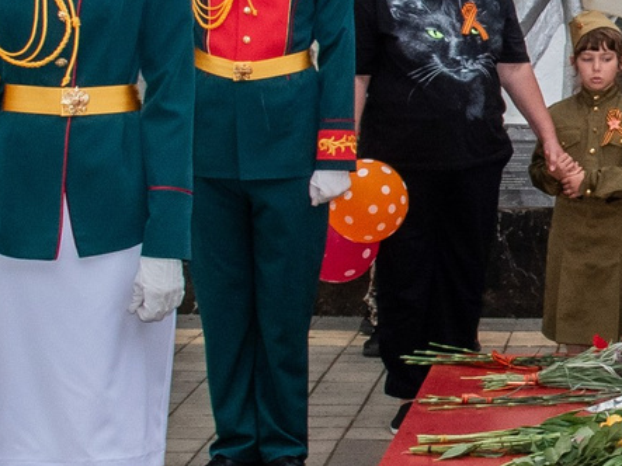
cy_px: 79
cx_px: 816
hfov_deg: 14.1
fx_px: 2407
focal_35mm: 134
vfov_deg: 11.0
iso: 640
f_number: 10
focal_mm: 24
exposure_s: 1/160
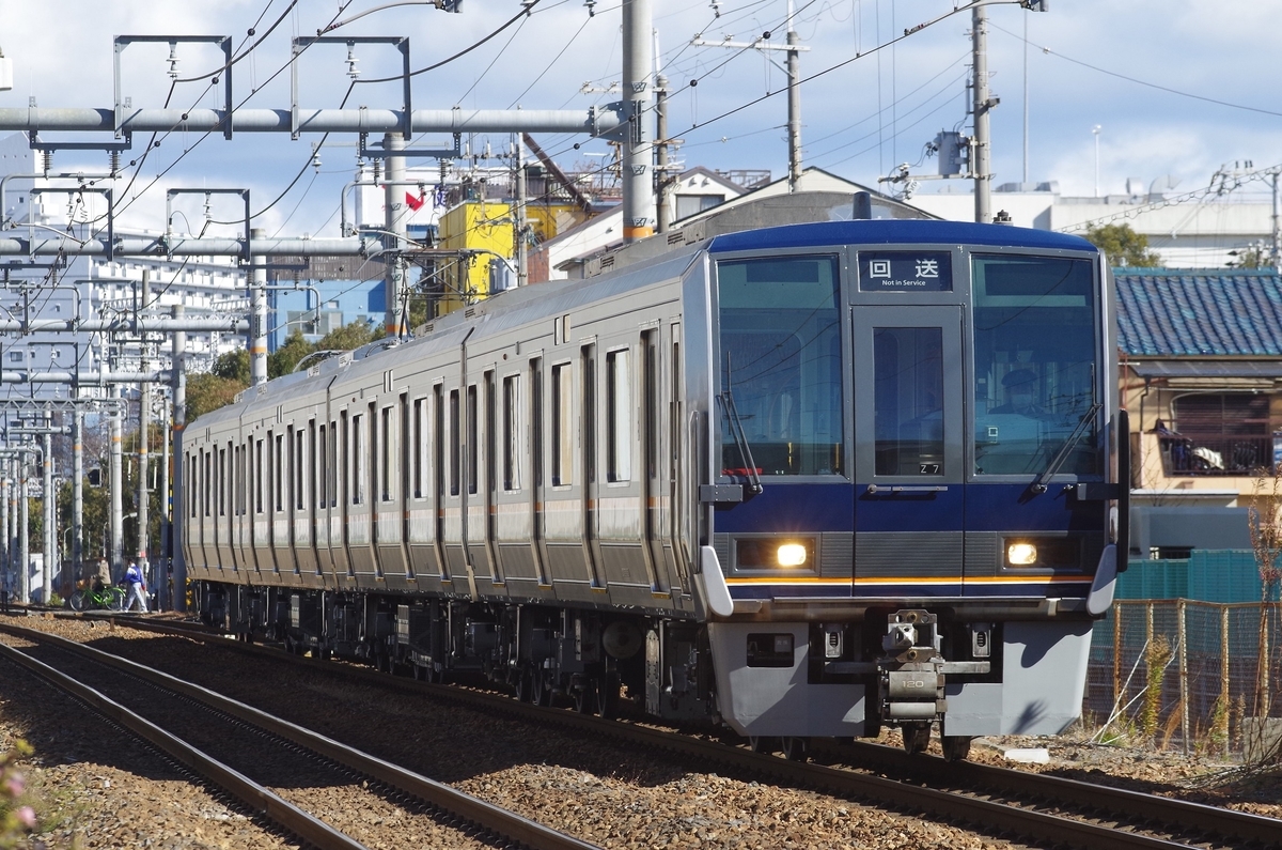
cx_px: 641
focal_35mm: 202
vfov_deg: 6.8
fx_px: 7179
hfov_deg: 10.2
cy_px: 425
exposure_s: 1/500
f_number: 8
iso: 400
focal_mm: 135
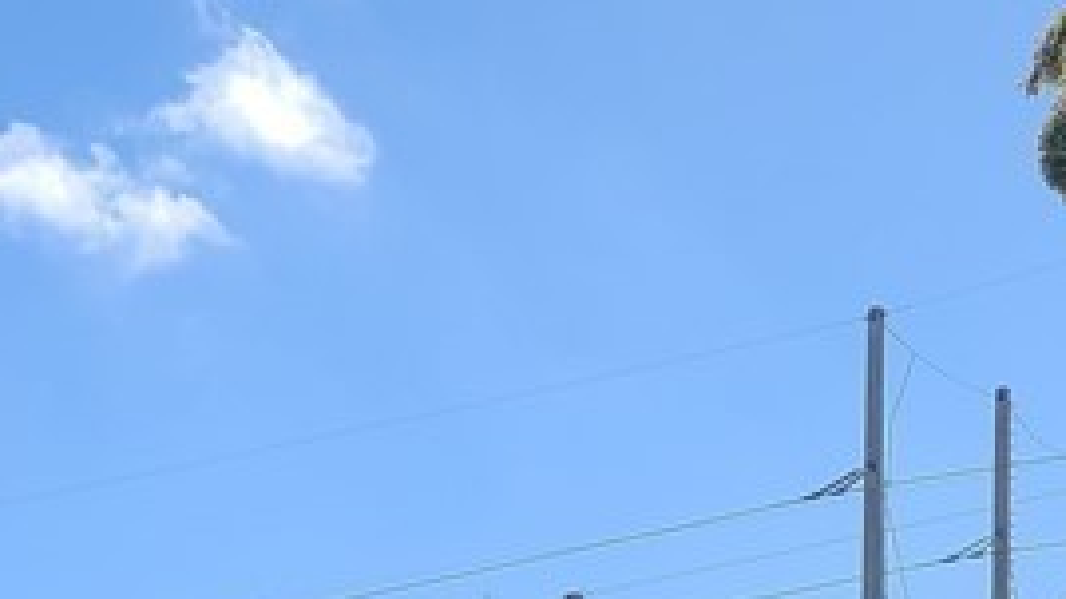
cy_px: 1460
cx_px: 408
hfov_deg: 19.8
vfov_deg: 9.8
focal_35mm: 108
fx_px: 3051
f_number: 1.8
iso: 40
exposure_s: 1/2308
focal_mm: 5.4
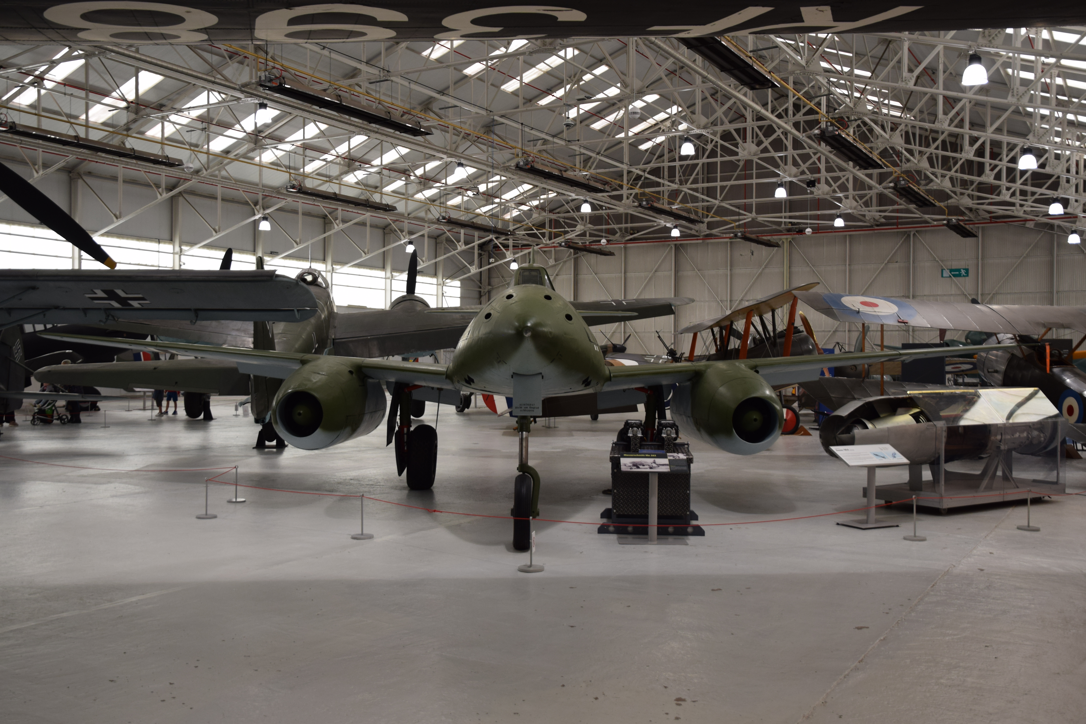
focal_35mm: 33
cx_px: 543
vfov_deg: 40.0
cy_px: 362
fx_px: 995
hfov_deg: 57.2
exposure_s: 1/60
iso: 400
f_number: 4
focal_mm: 22
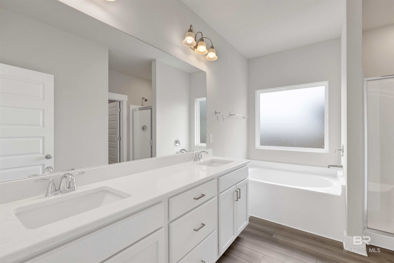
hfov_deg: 98.5
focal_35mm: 16
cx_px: 197
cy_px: 132
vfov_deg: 75.5
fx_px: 170
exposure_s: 1/25
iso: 400
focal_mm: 15.5
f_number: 11
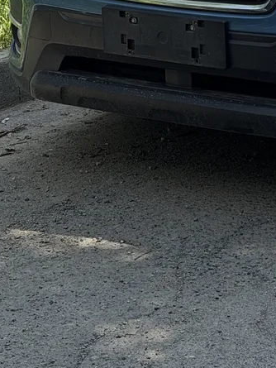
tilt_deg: -4.7
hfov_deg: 9.5
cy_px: -105
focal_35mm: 151
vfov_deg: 12.7
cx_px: 416
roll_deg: -0.9
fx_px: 1605
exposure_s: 1/2033
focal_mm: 6.76
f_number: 1.78
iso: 64
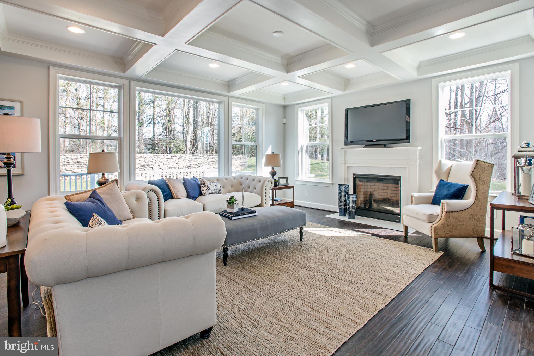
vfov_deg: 70.5
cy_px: 178
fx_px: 252
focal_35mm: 17
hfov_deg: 93.3
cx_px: 267
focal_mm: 17
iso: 80
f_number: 18
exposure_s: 1/2
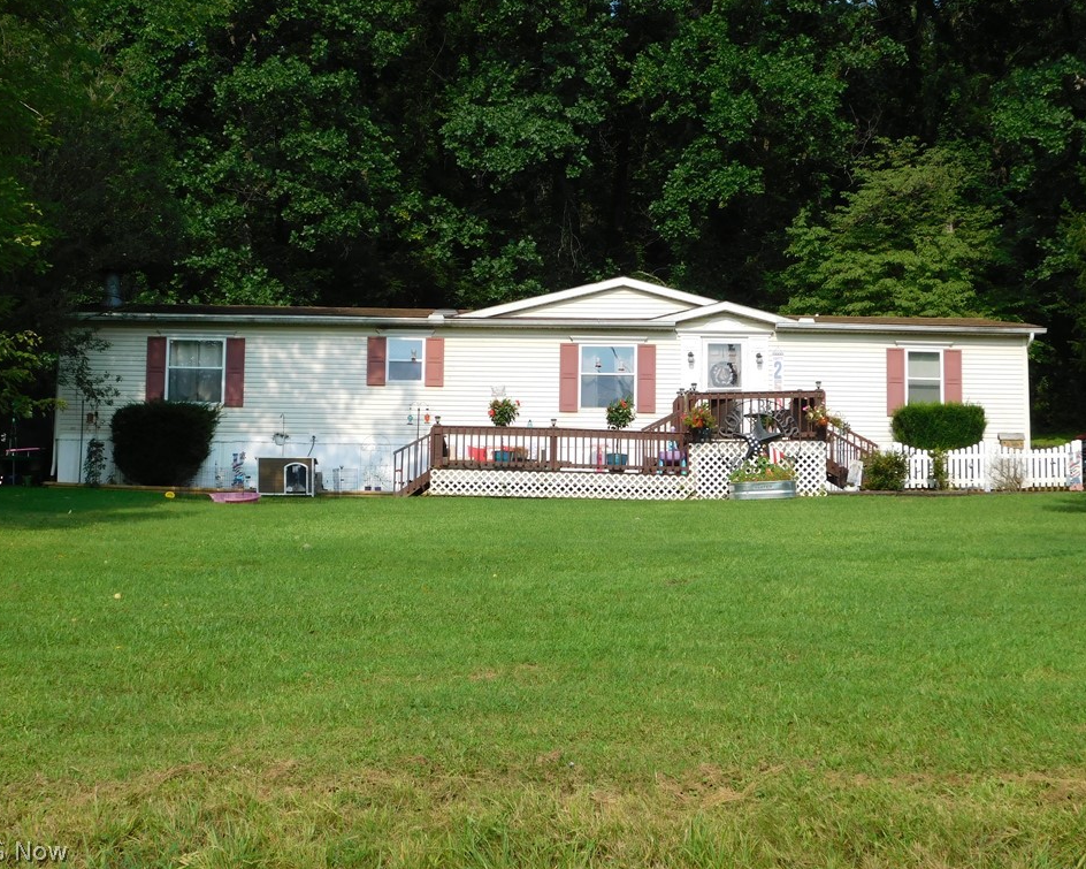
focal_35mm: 54
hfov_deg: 34.7
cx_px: 537
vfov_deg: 28.1
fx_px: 1735
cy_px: 428
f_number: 3.8
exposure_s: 1/800
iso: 125
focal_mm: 9
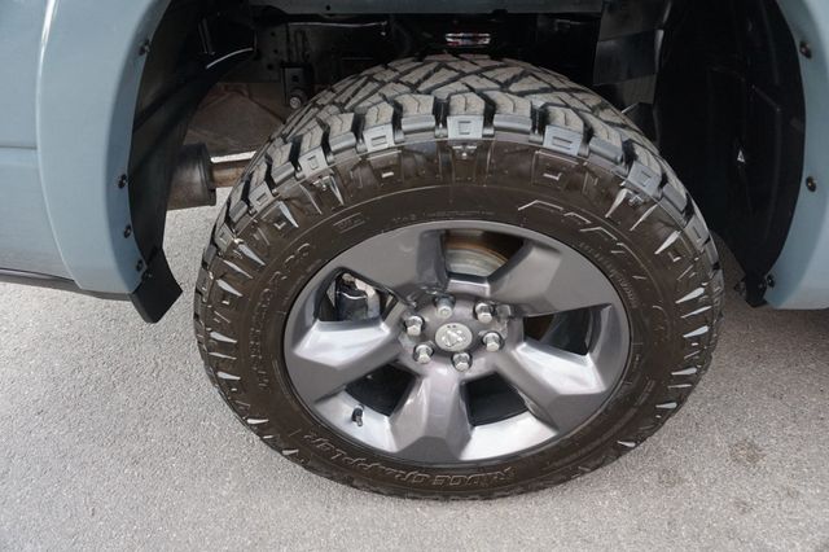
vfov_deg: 53.1
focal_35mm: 24
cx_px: 414
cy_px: 276
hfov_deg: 73.8
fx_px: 552
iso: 800
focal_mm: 16
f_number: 4
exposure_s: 1/160
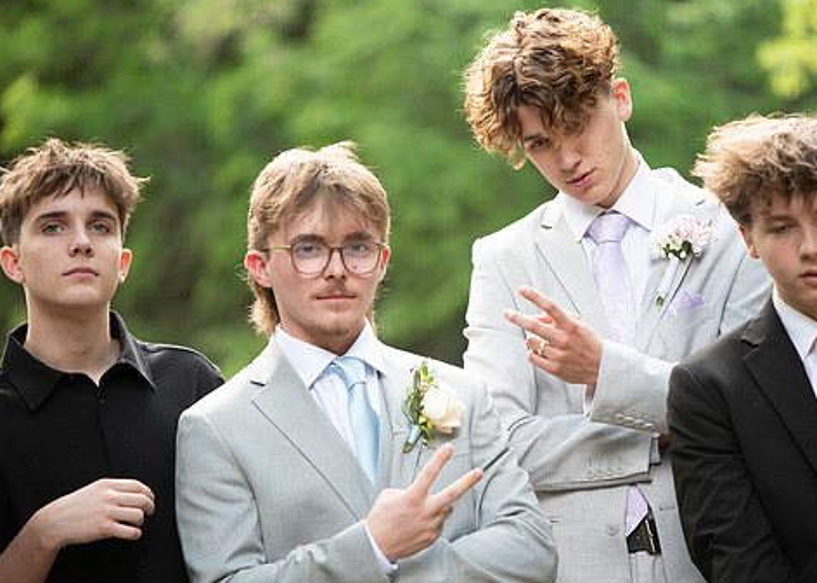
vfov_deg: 5.7
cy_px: 327
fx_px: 5823
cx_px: 459
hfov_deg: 8.0
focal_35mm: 251
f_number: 2.8
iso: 800
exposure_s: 1/1000
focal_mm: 195
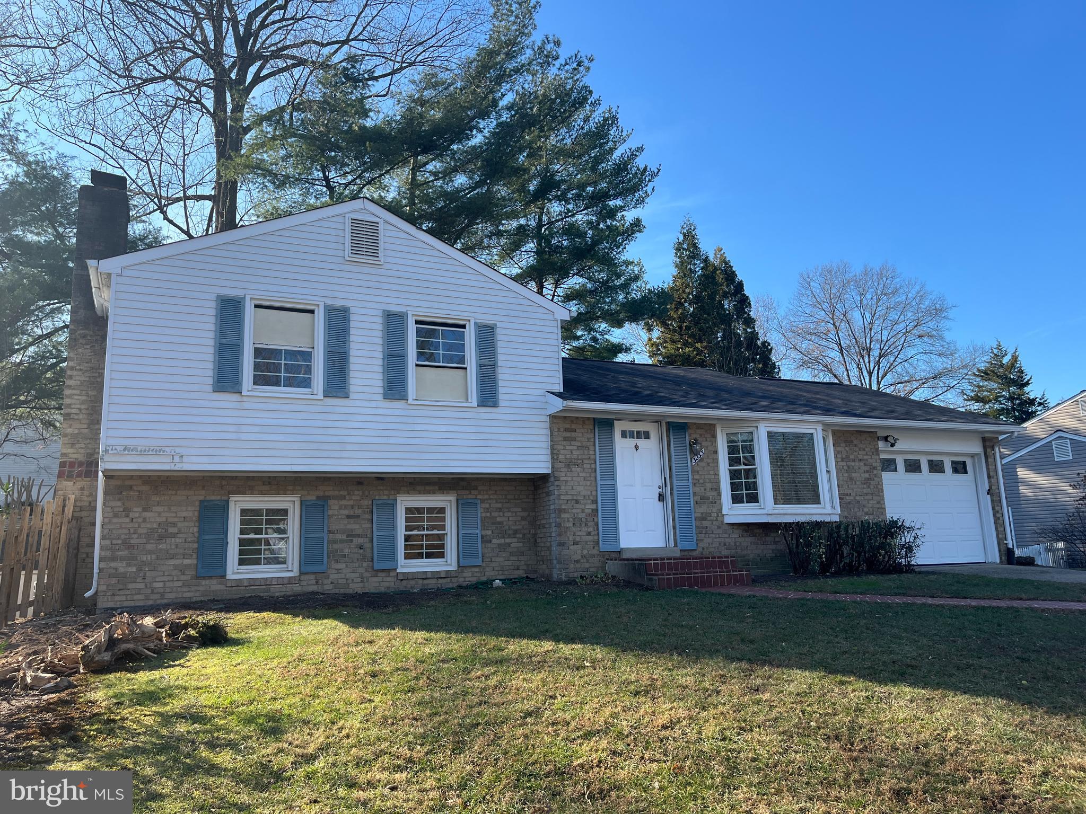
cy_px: 407
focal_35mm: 26
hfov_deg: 67.3
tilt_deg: +10.3
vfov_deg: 53.1
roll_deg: +3.2
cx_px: 543
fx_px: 816
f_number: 1.6
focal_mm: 5.1
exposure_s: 1/1199
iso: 50
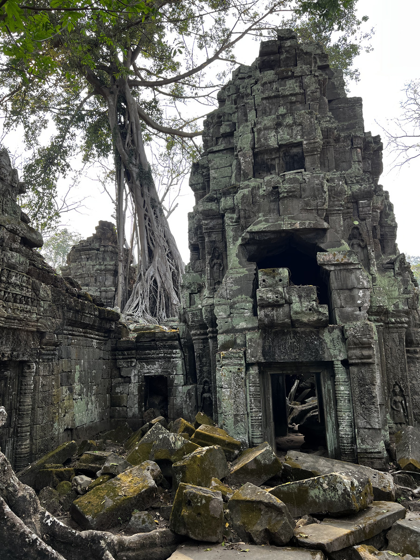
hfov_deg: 53.1
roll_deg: +2.3
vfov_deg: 67.3
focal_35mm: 26
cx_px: 210
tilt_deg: +12.9
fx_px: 421
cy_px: 280
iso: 50
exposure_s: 1/476
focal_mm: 5.7
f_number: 1.5
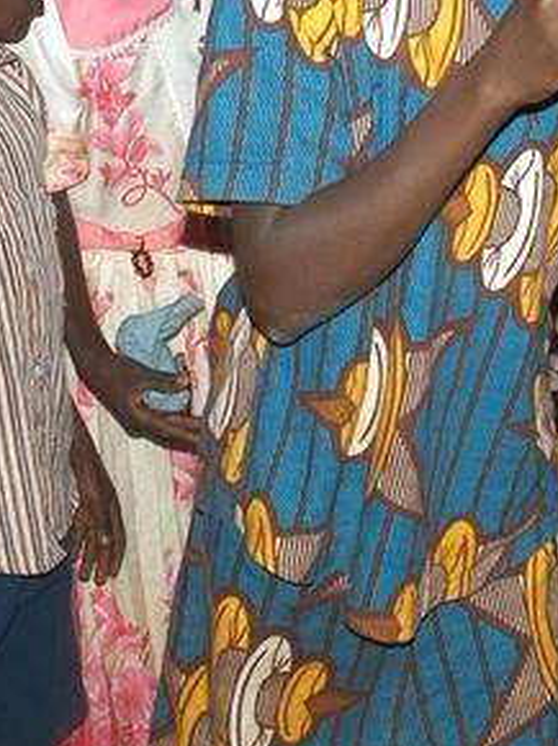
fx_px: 2411
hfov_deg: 13.2
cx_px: 357
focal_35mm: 112
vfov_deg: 17.2
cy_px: -13
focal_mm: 22
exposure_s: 1/180
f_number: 5
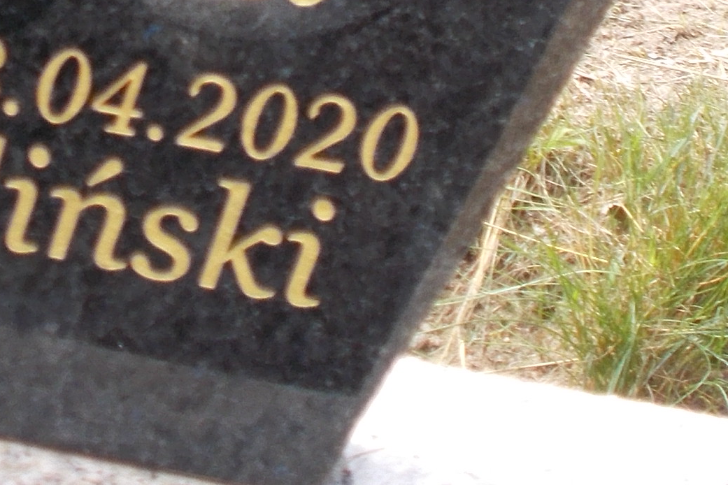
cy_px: -331
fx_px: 3296
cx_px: 191
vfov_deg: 8.2
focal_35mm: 163
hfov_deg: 12.6
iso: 80
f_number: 4.5
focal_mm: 9
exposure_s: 1/125
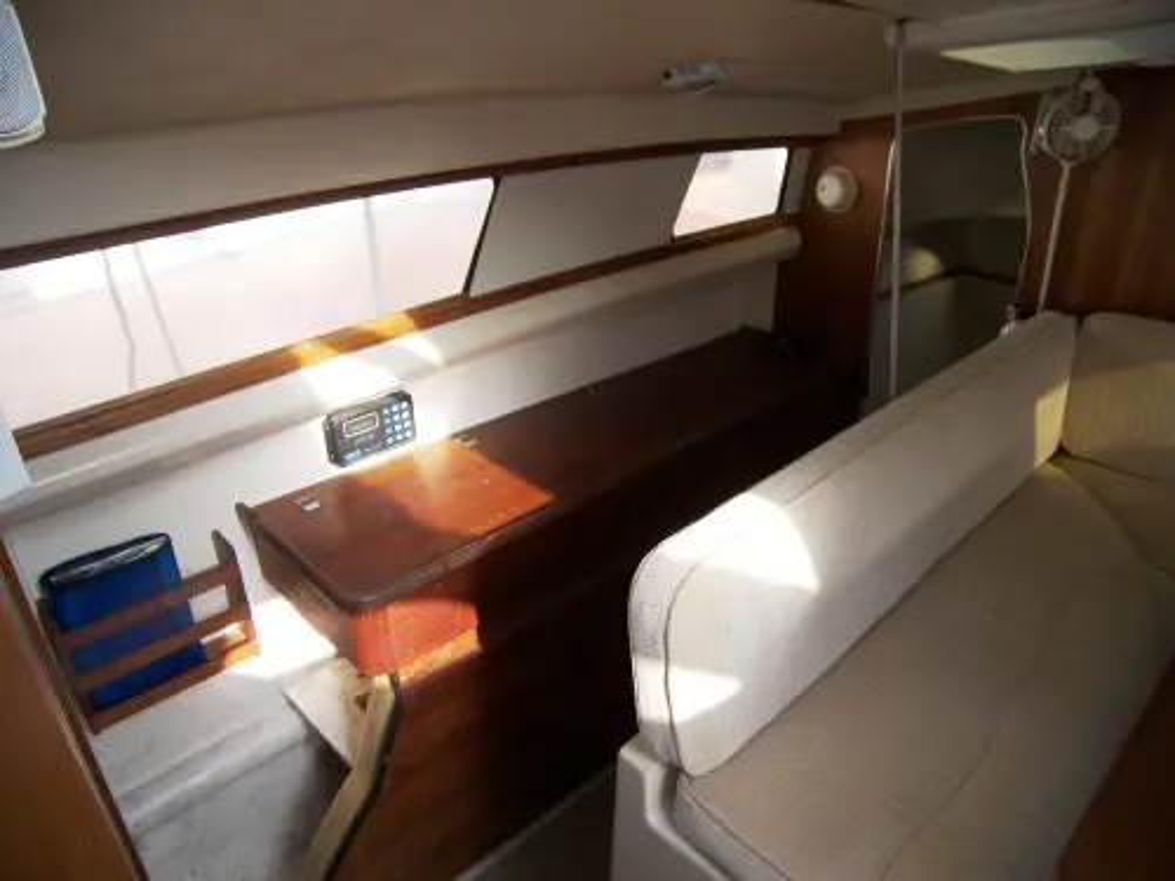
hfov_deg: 71.6
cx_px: 588
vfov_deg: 56.8
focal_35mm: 24
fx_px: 815
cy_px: 440
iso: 50
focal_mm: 5
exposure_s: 1/160
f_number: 2.8
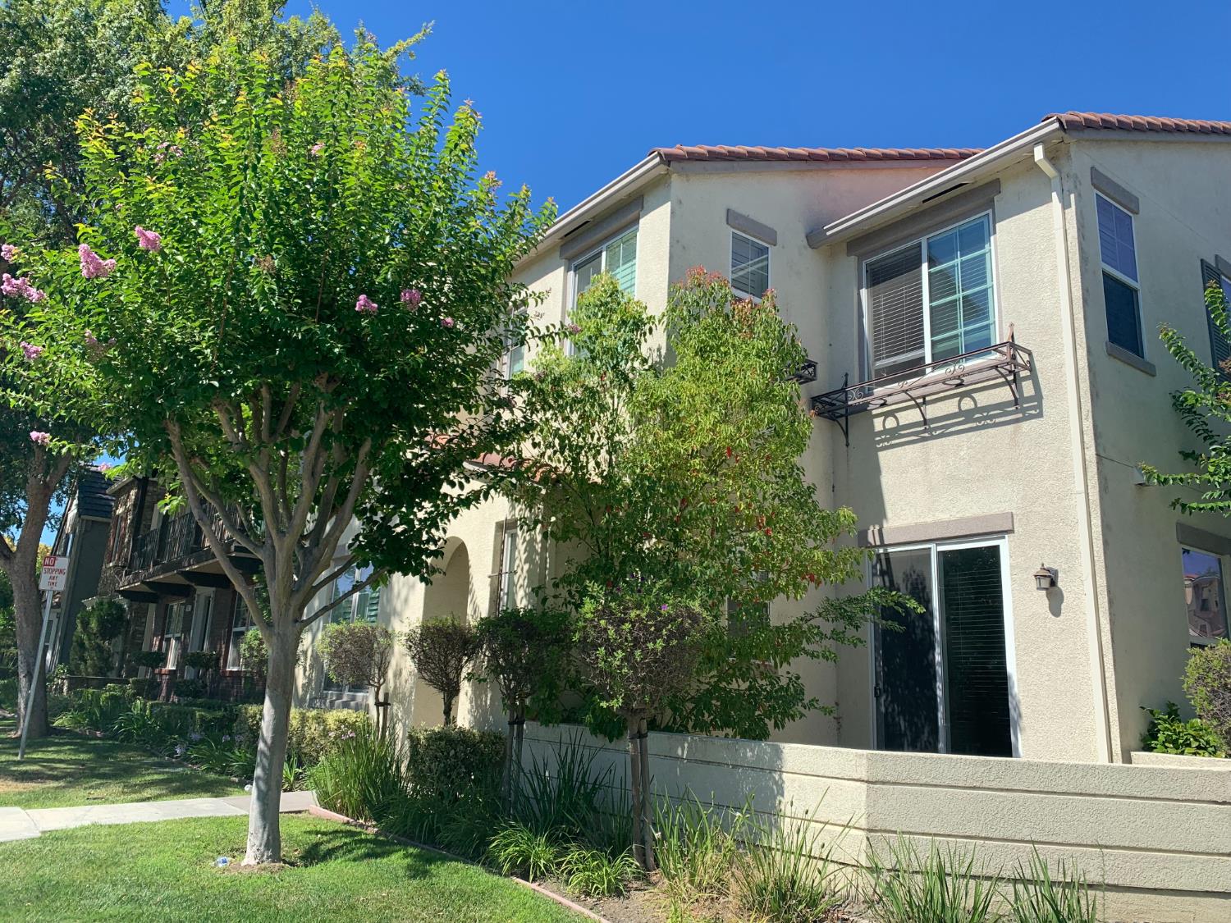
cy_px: 462
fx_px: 925
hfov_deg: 67.3
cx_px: 616
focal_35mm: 26
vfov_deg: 53.1
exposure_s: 1/1779
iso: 25
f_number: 1.8
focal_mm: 4.25
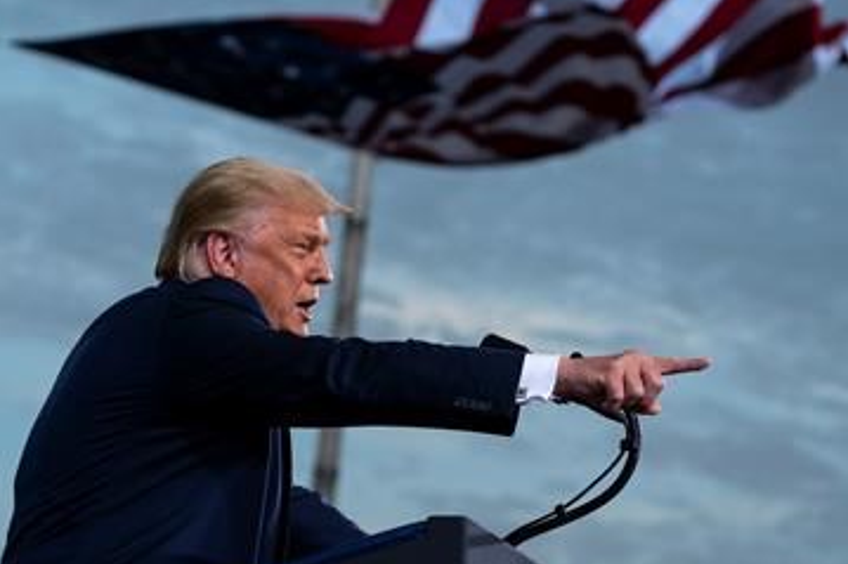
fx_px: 4261
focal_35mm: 181
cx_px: 333
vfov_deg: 7.6
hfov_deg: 11.4
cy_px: 263
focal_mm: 100
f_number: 5
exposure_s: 1/640
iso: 1250
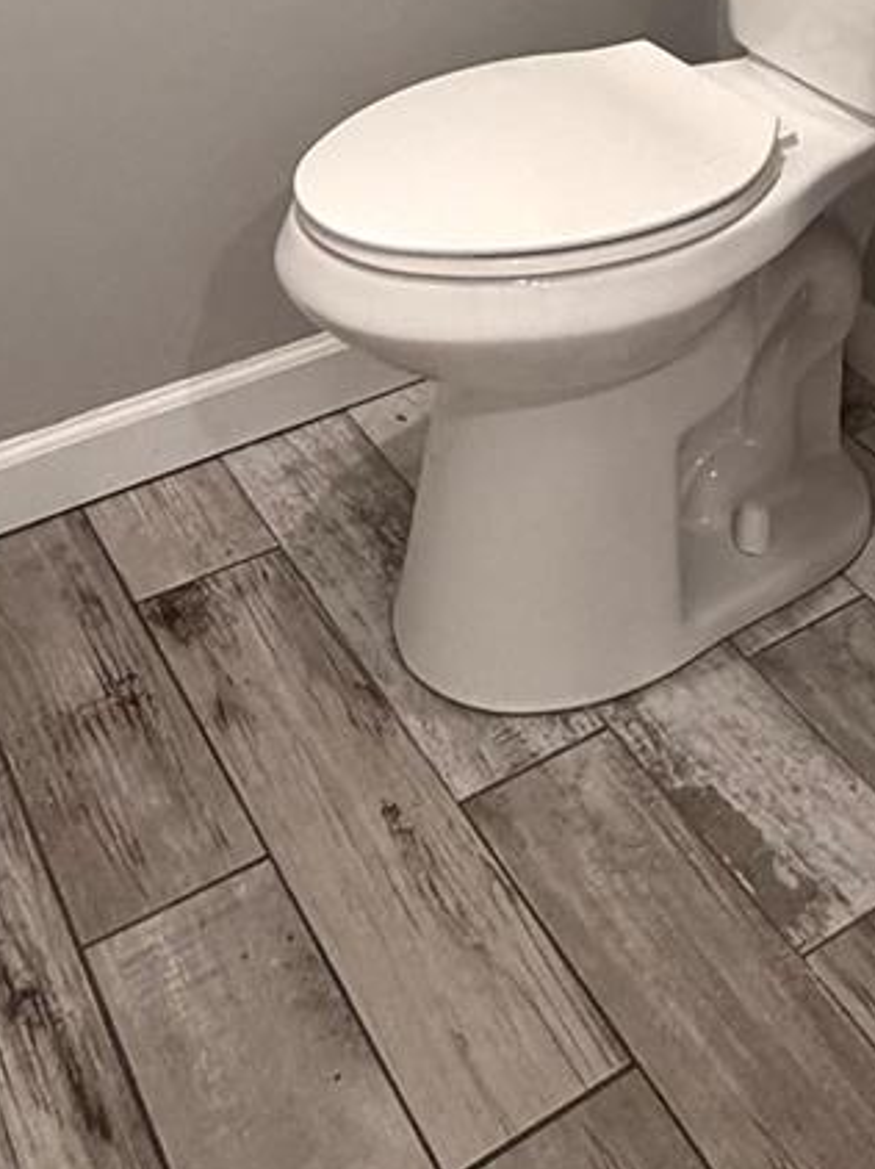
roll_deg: -0.3
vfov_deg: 27.0
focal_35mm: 51
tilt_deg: -2.1
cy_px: -571
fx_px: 1721
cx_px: 540
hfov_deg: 28.4
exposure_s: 1/60
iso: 250
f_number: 2.2
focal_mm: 2.22
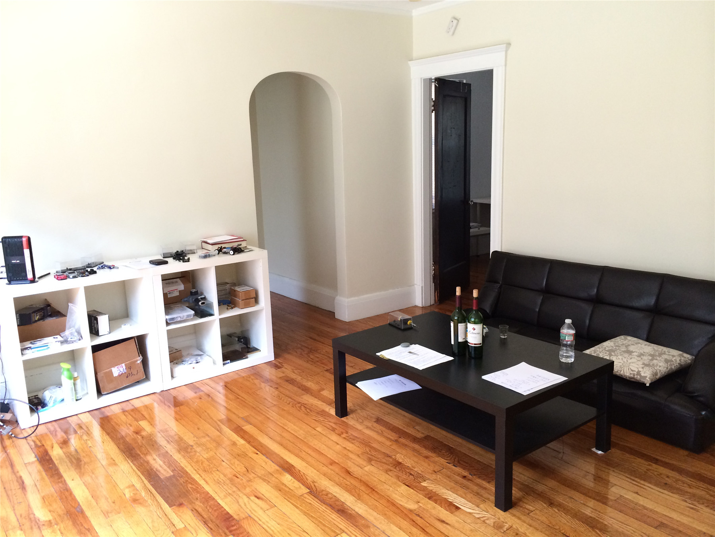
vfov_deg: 46.8
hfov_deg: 60.0
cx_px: 358
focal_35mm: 30
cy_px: 268
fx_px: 620
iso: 64
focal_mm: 4.12
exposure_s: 1/30
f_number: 2.2
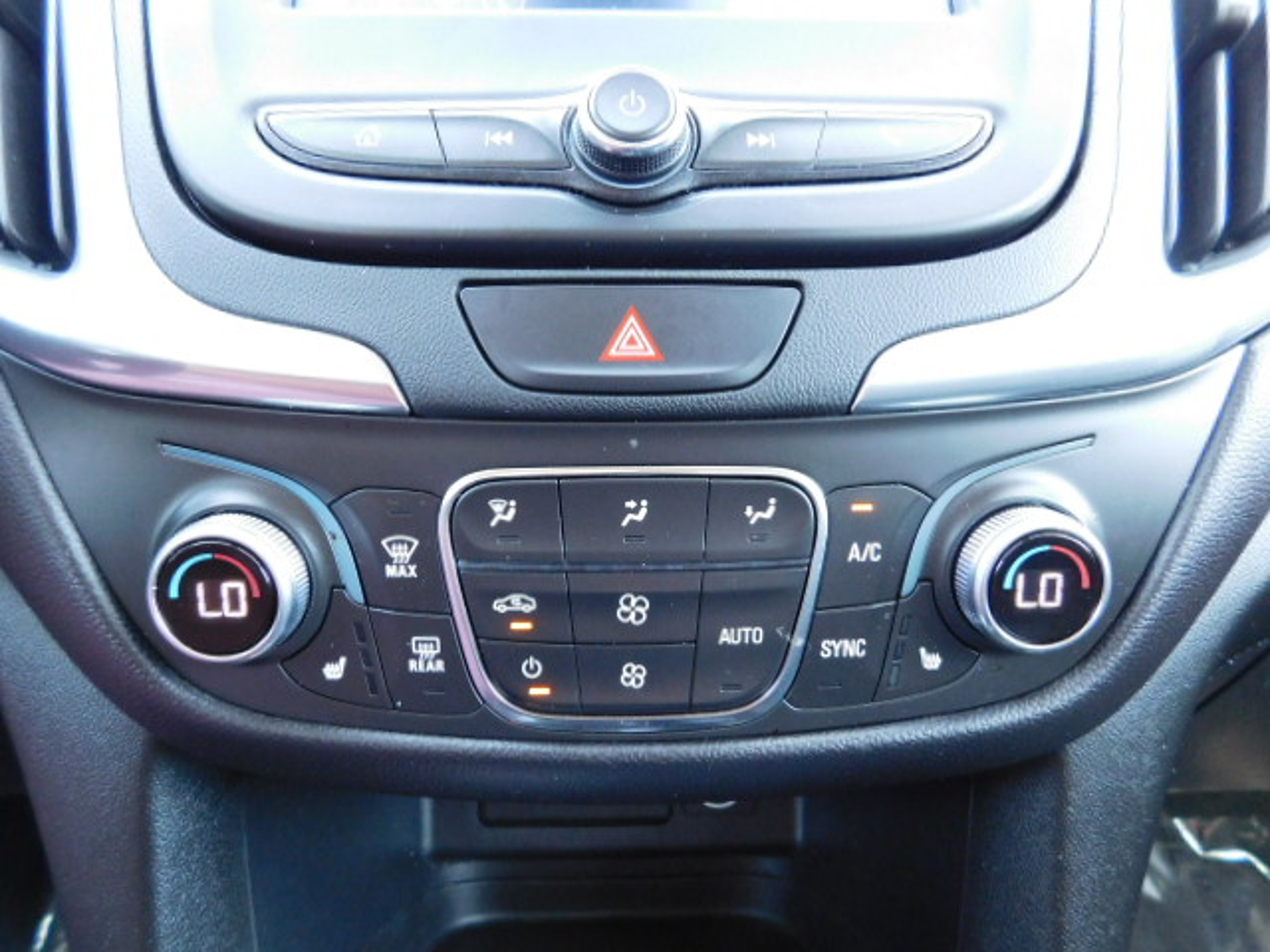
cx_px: 635
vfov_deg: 58.9
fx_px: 844
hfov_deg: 73.9
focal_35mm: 23
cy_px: 476
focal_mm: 4
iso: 400
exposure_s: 1/25
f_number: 3
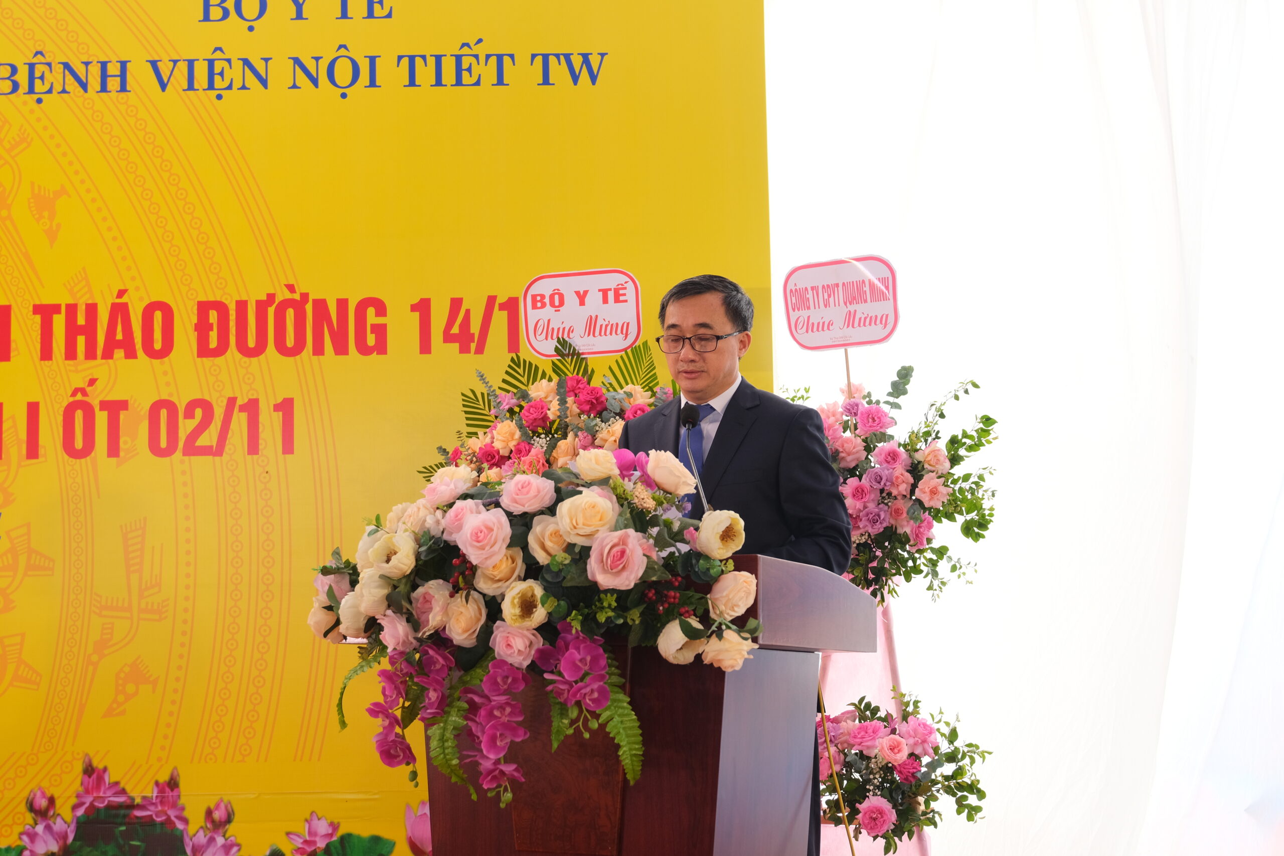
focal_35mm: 48
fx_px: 1712
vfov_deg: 28.1
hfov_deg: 41.1
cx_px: 642
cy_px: 428
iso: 320
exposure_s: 1/100
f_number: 5.6
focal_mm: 32.3
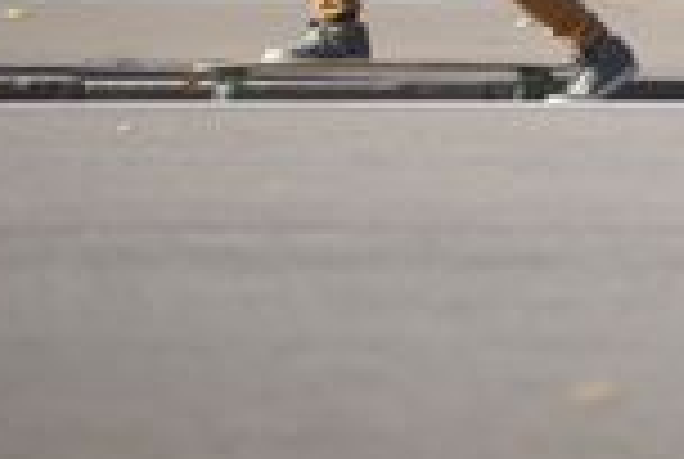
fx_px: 16124
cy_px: -585
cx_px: 1076
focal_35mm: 847
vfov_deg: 1.6
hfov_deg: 2.4
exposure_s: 1/2000
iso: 200
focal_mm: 185
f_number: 2.8
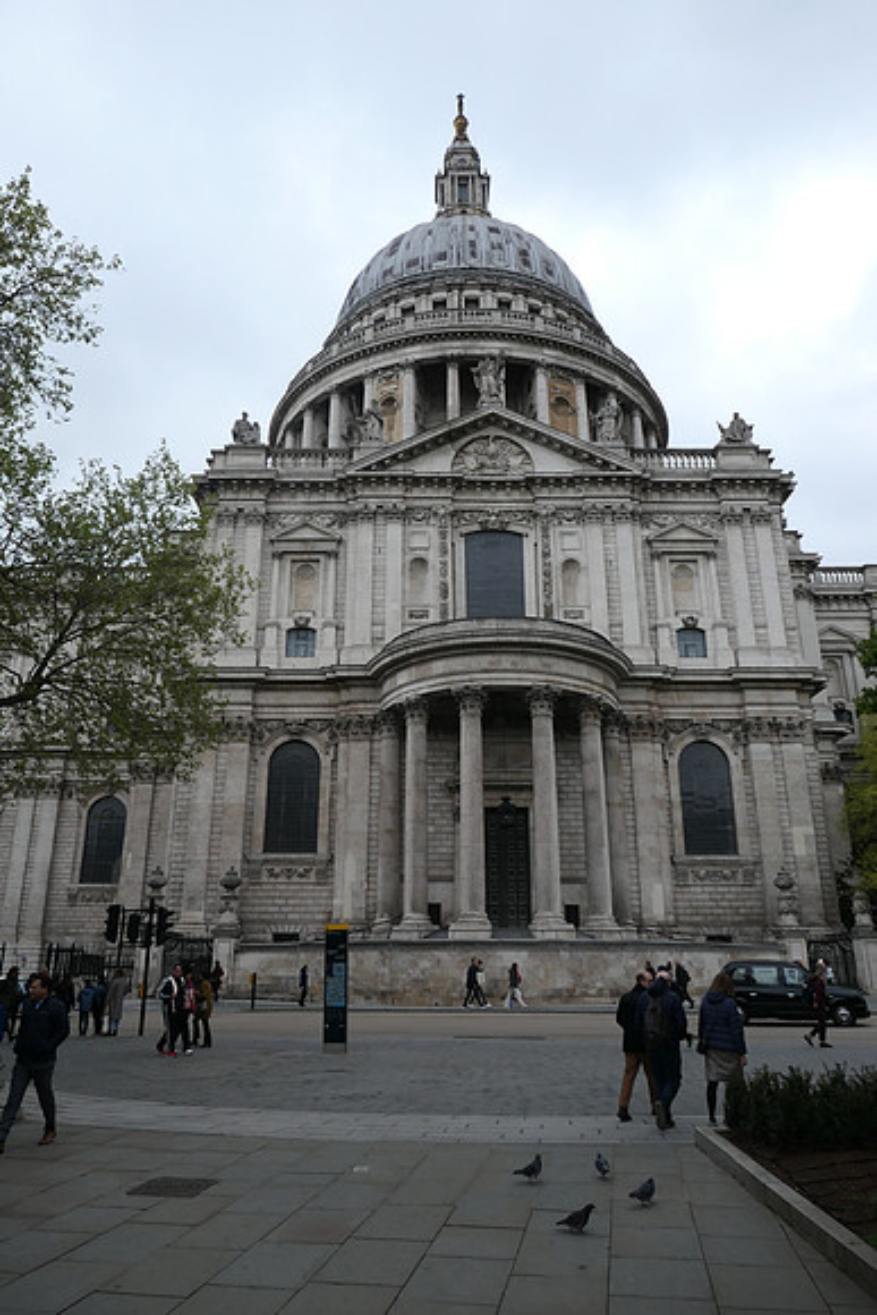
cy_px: 658
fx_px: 876
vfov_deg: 73.7
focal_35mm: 24
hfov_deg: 53.2
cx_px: 438
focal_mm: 8.8
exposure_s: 1/500
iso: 200
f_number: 3.3
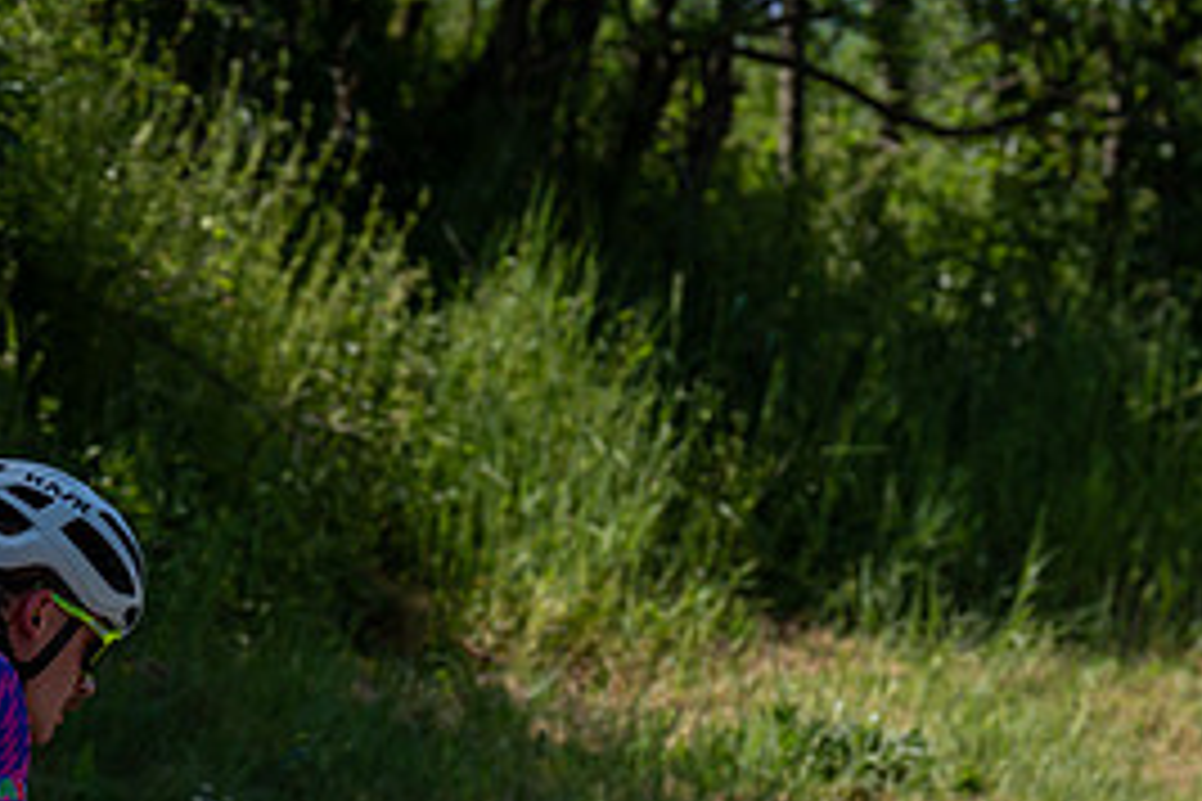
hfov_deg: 9.0
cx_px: 72
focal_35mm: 228
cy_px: 808
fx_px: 7612
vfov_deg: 6.0
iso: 100
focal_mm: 105
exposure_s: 1/1000
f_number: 4.5
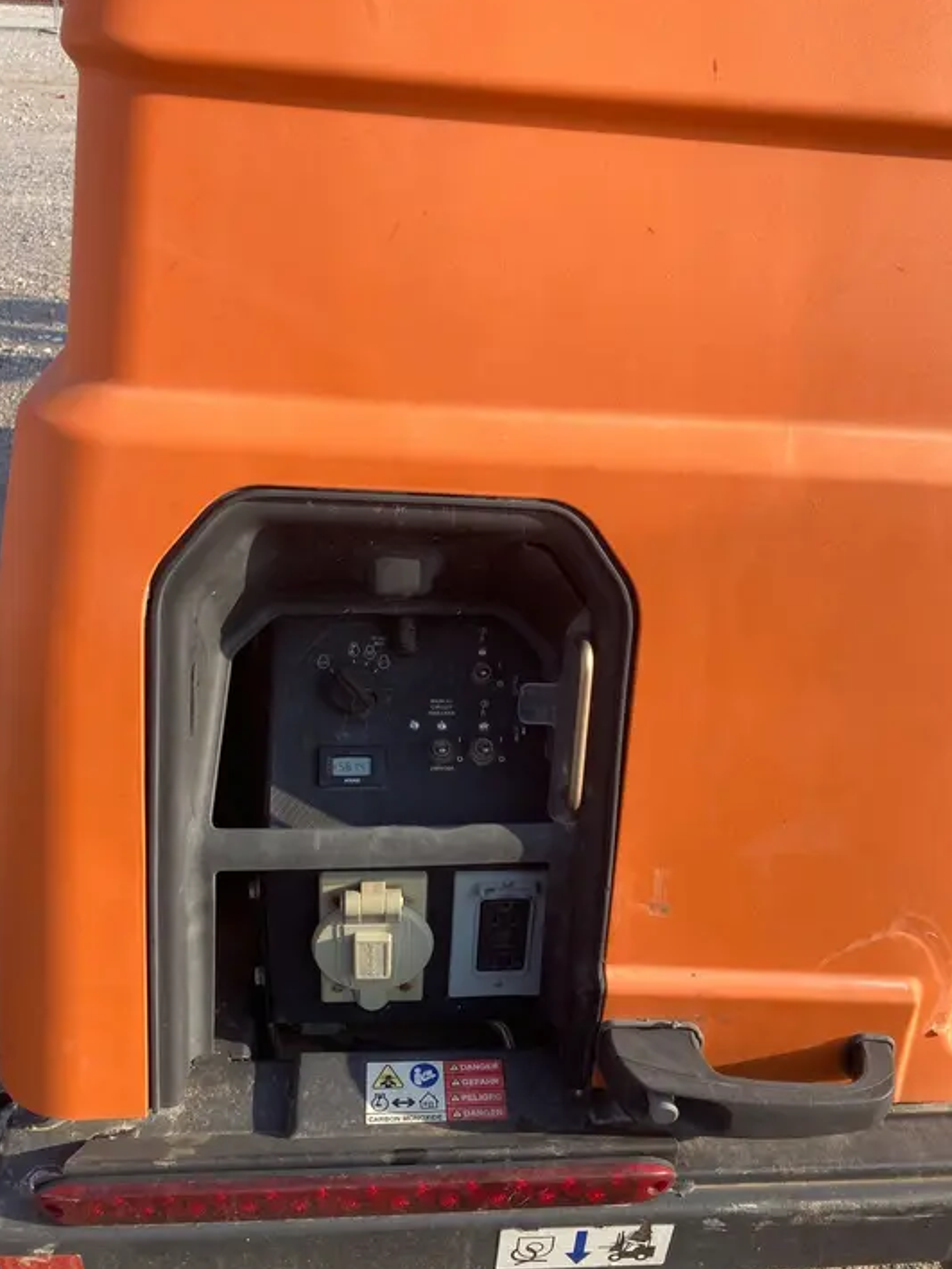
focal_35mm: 29
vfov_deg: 61.7
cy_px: 632
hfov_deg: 48.2
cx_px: 477
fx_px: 1063
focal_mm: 3.99
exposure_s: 1/747
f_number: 1.8
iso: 20
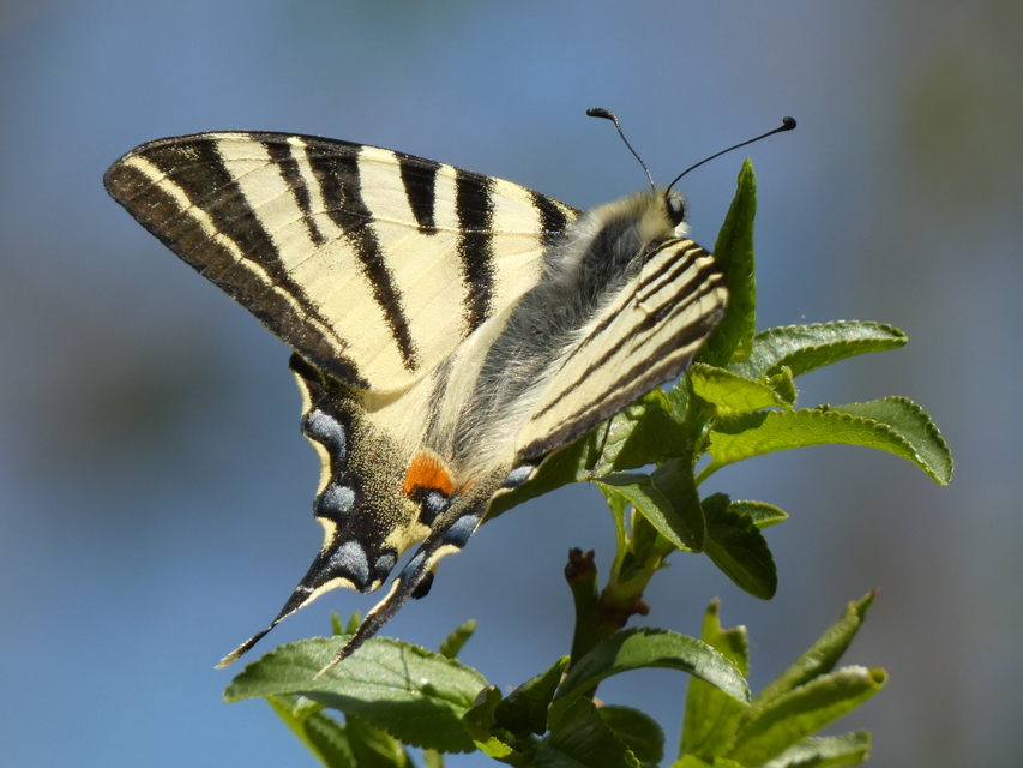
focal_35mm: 642
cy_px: 384
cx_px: 512
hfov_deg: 3.1
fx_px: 18976
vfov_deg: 2.3
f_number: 5.6
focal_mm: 115
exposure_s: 1/160
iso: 80
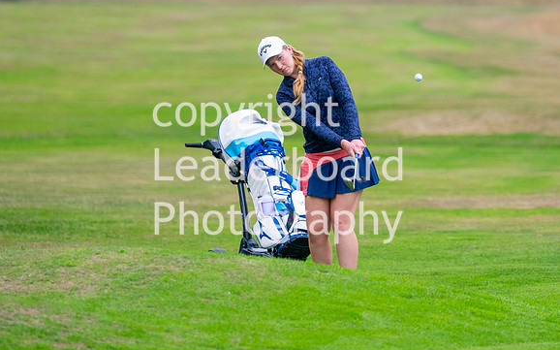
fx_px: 8163
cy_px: 143
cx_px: 326
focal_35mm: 535
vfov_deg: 2.5
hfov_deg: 3.9
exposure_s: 1/2500
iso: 400
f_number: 4.5
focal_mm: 300
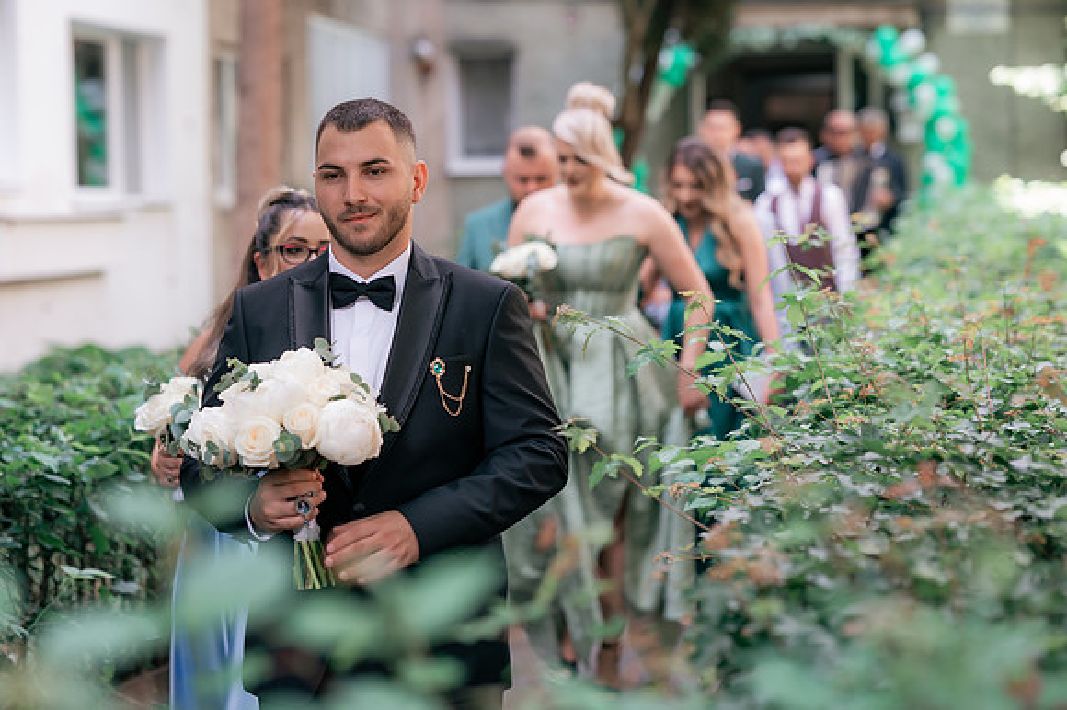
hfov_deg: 23.9
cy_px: 355
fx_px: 2518
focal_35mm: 85
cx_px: 534
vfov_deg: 16.1
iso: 320
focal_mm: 85
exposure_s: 1/320
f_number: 2.8
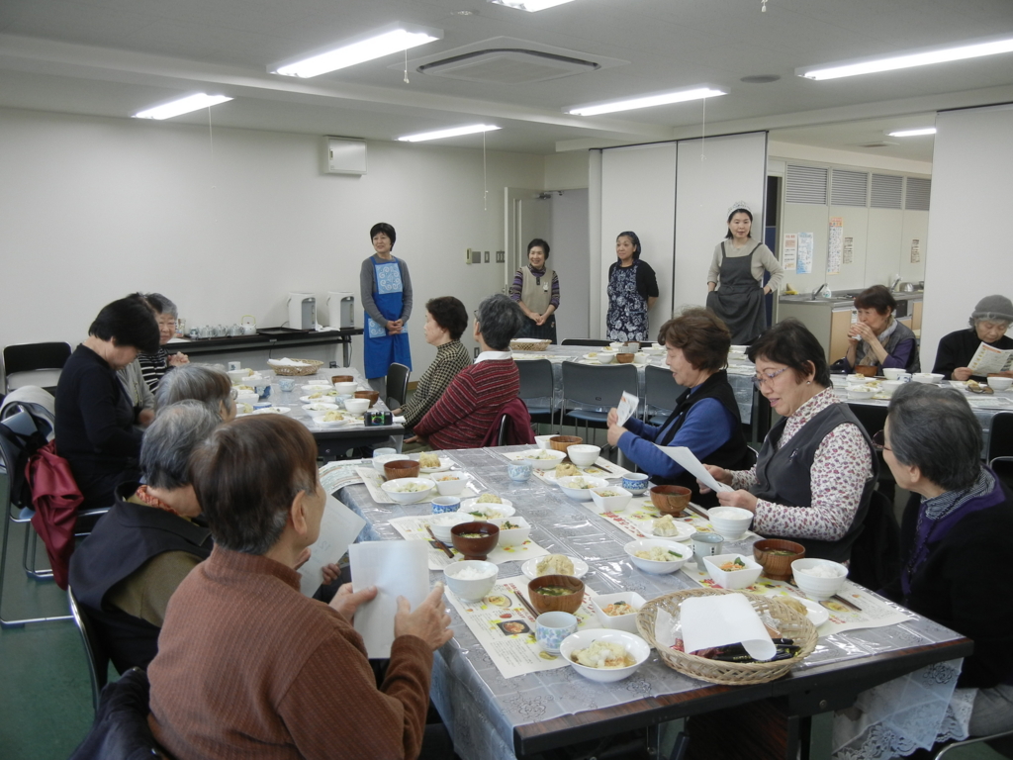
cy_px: 380
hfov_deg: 60.0
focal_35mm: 30
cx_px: 506
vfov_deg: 46.8
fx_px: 878
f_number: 3.5
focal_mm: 5.4
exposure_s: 1/32.6
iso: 160
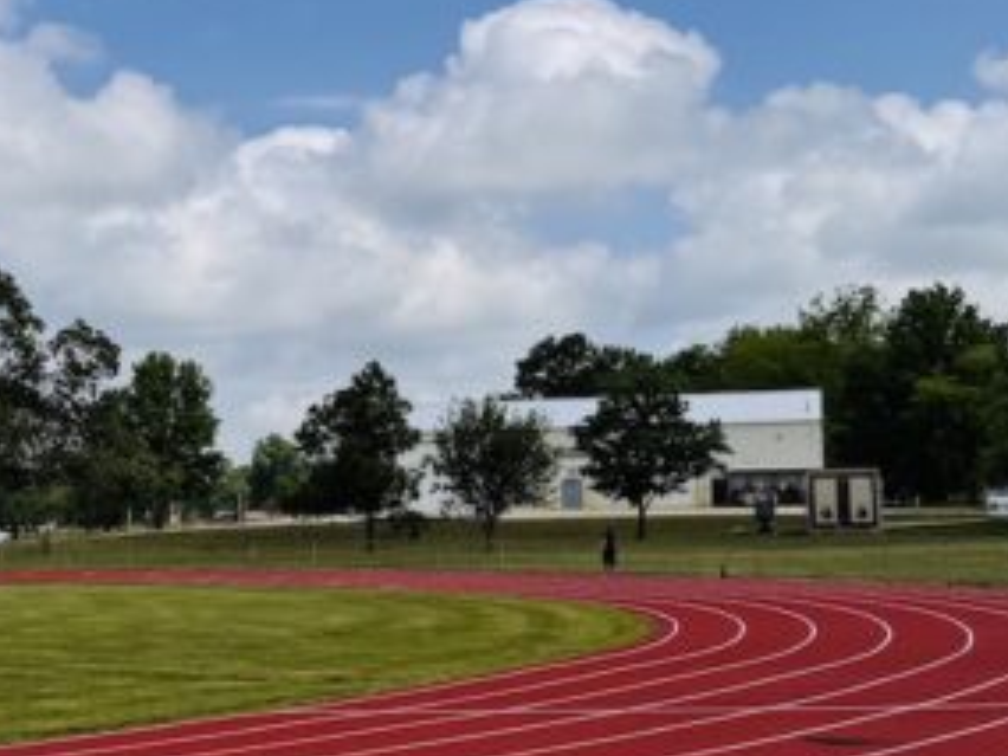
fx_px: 1893
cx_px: 238
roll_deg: +1.1
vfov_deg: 22.6
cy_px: 429
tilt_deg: +2.7
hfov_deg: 29.3
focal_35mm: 65
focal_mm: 6.76
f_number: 1.78
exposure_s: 1/7937
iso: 80
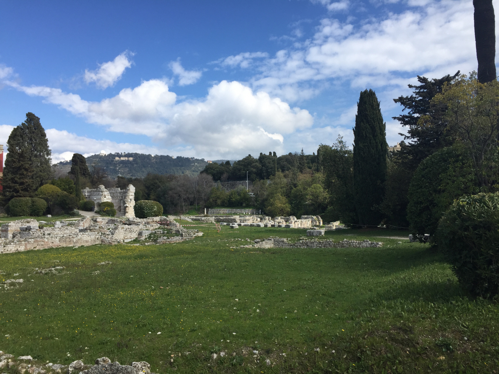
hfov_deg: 61.7
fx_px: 418
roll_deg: +0.6
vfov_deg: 48.2
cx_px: 250
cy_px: 187
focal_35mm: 29
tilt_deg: +3.1
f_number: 2.2
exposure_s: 1/1883
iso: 32
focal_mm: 4.15
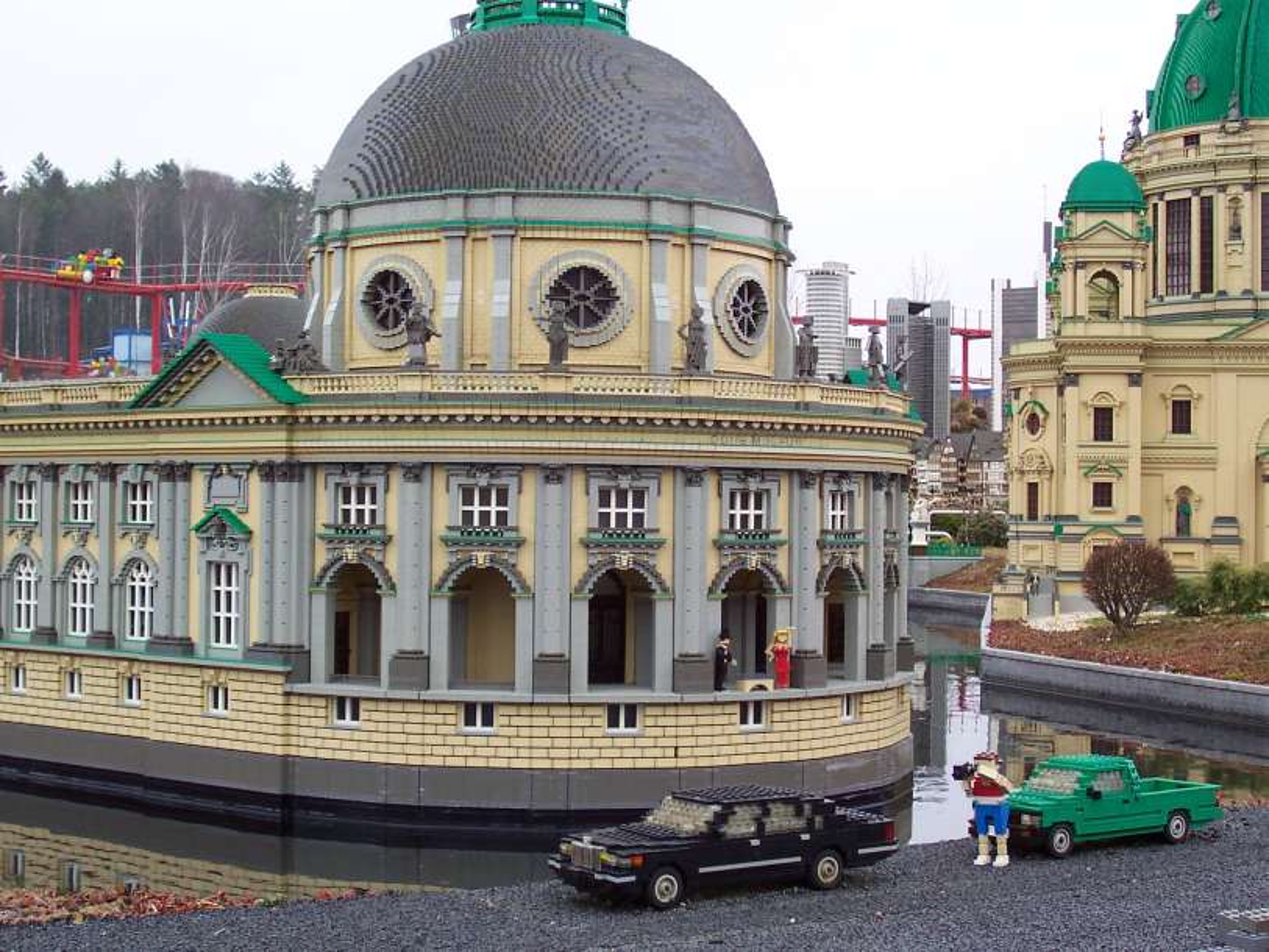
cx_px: 634
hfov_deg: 33.8
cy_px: 476
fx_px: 2090
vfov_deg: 25.7
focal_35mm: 57
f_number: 3.4
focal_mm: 8.6
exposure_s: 1/350
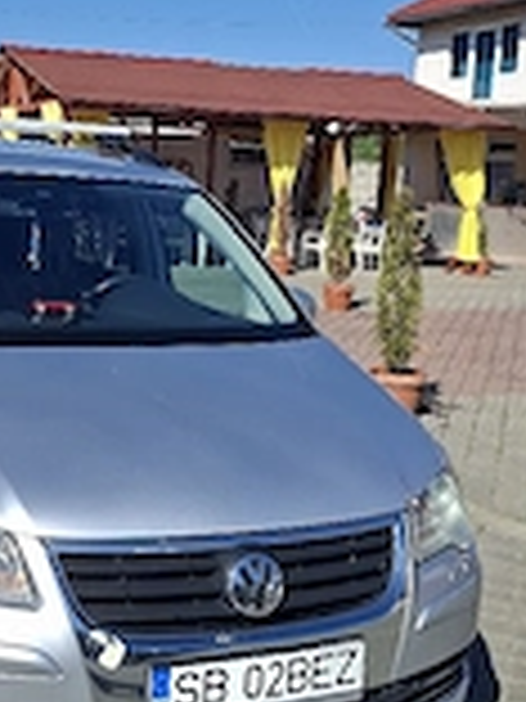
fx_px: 1195
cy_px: 310
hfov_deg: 24.7
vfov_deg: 32.7
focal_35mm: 59
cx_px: 162
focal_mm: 5.54
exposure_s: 1/2500
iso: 50
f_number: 1.8
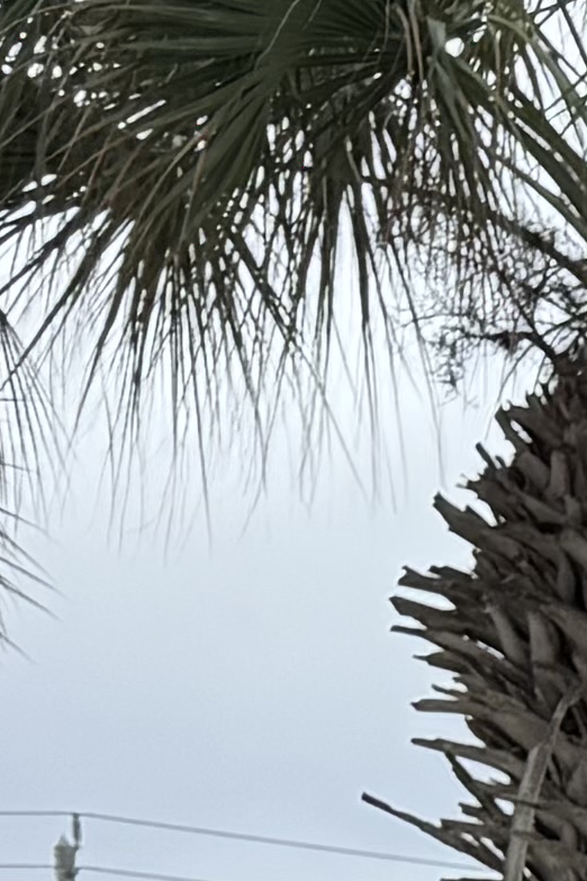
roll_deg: +0.9
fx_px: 4451
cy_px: 1976
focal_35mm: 182
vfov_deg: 10.1
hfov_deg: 5.9
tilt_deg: -6.3
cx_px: 2646
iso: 80
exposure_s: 1/2041
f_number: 1.78
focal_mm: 6.76
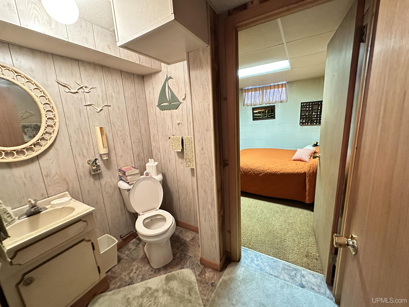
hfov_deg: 102.1
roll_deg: +3.0
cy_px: 154
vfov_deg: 85.7
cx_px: 204
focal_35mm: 14
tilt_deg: -11.3
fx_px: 165
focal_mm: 2.22
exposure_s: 1/40
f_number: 2.2
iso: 1000
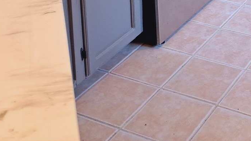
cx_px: 256
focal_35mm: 77
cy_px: -134
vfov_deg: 13.6
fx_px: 512
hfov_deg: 26.0
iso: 200
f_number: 1.8
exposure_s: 1/60
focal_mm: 5.23
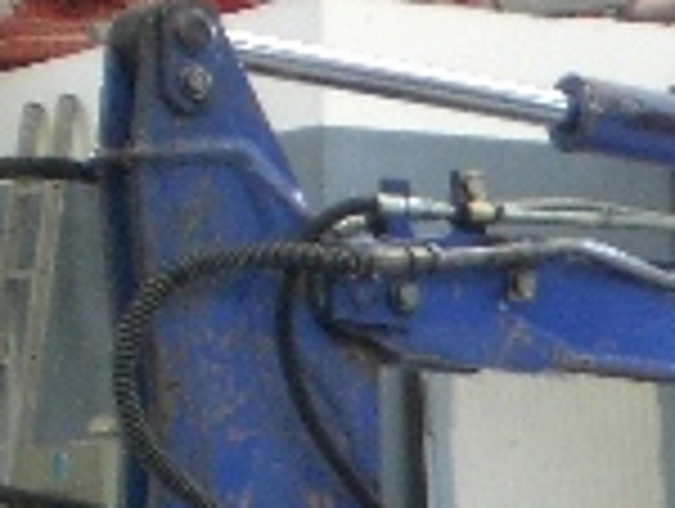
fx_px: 3164
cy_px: 985
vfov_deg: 8.7
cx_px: 1224
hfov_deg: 11.3
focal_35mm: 162
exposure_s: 1/100
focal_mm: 6.3
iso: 200
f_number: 3.1
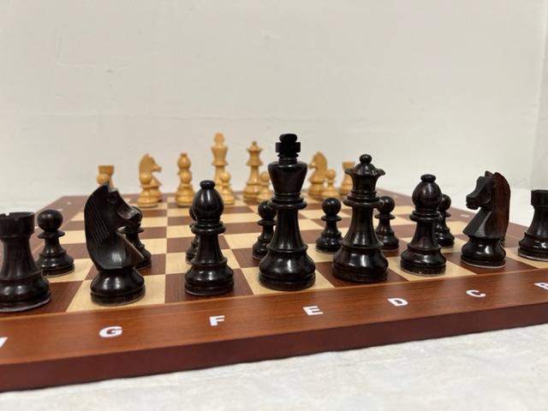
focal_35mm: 26
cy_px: 206
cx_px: 274
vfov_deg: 53.1
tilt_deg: -9.1
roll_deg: -0.2
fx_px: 412
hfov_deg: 67.3
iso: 100
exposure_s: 1/100
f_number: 1.5
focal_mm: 5.7
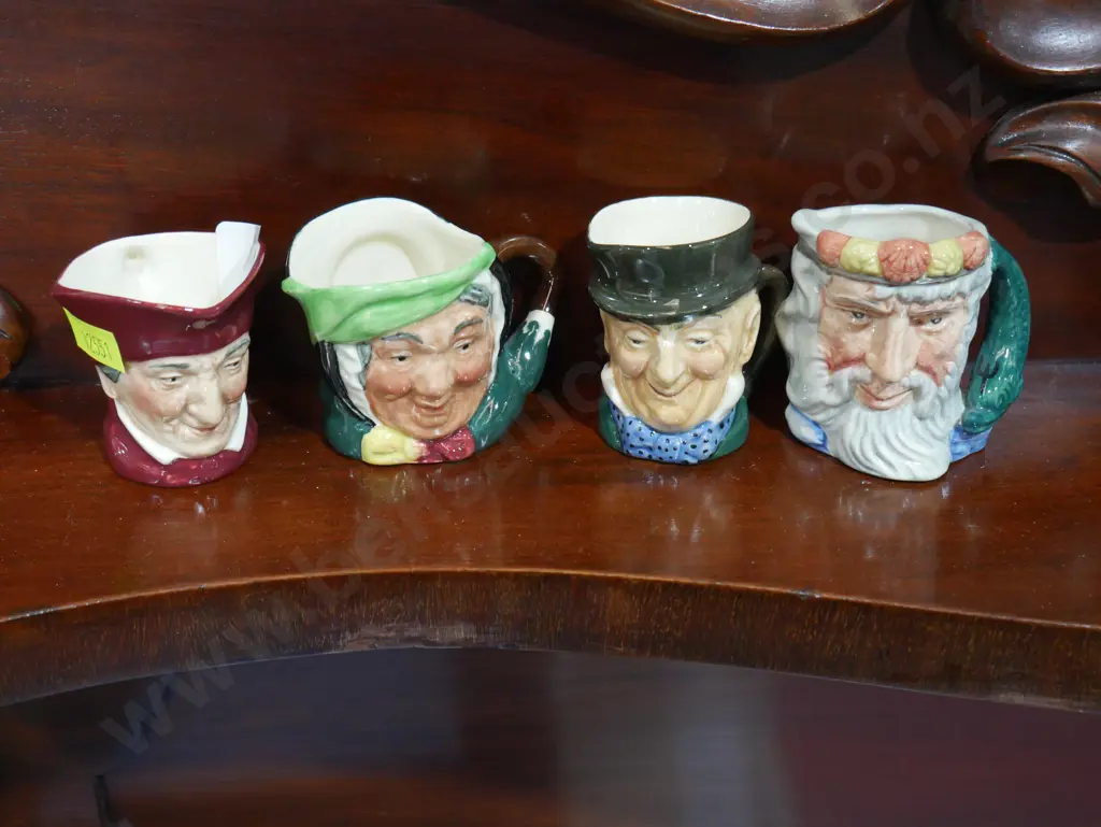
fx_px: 1591
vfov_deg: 29.1
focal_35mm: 50
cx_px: 550
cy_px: 414
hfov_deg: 38.2
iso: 1600
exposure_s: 1/60
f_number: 5.3
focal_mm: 25
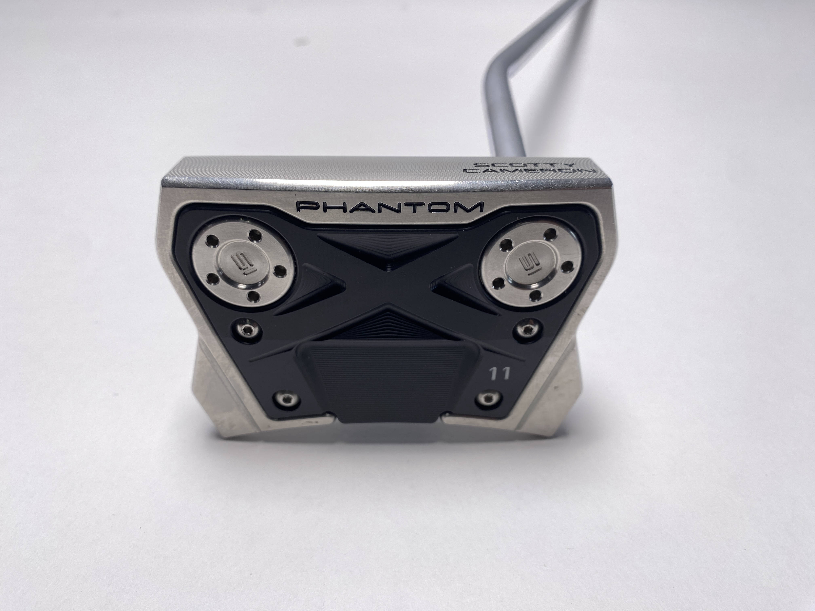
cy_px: 306
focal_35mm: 26
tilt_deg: -38.8
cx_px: 408
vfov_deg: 53.1
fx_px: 612
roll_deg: -0.7
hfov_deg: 67.3
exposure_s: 1/493
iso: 32
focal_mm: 4.25
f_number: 1.8
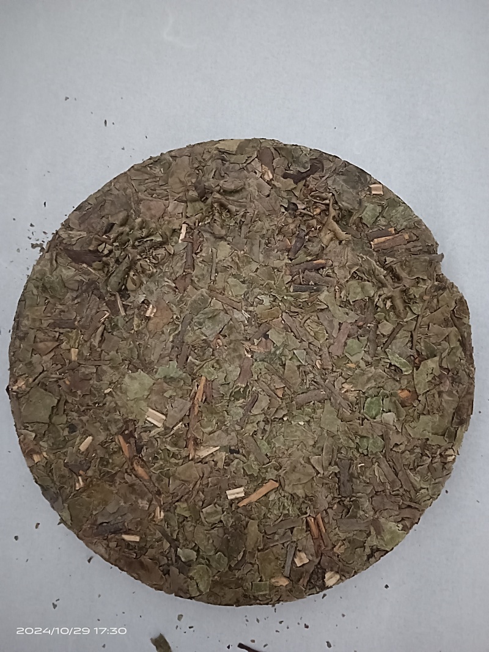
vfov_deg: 67.3
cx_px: 244
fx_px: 490
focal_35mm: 26
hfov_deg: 53.1
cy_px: 326
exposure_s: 1/16.7
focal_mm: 3.96
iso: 6105
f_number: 1.8
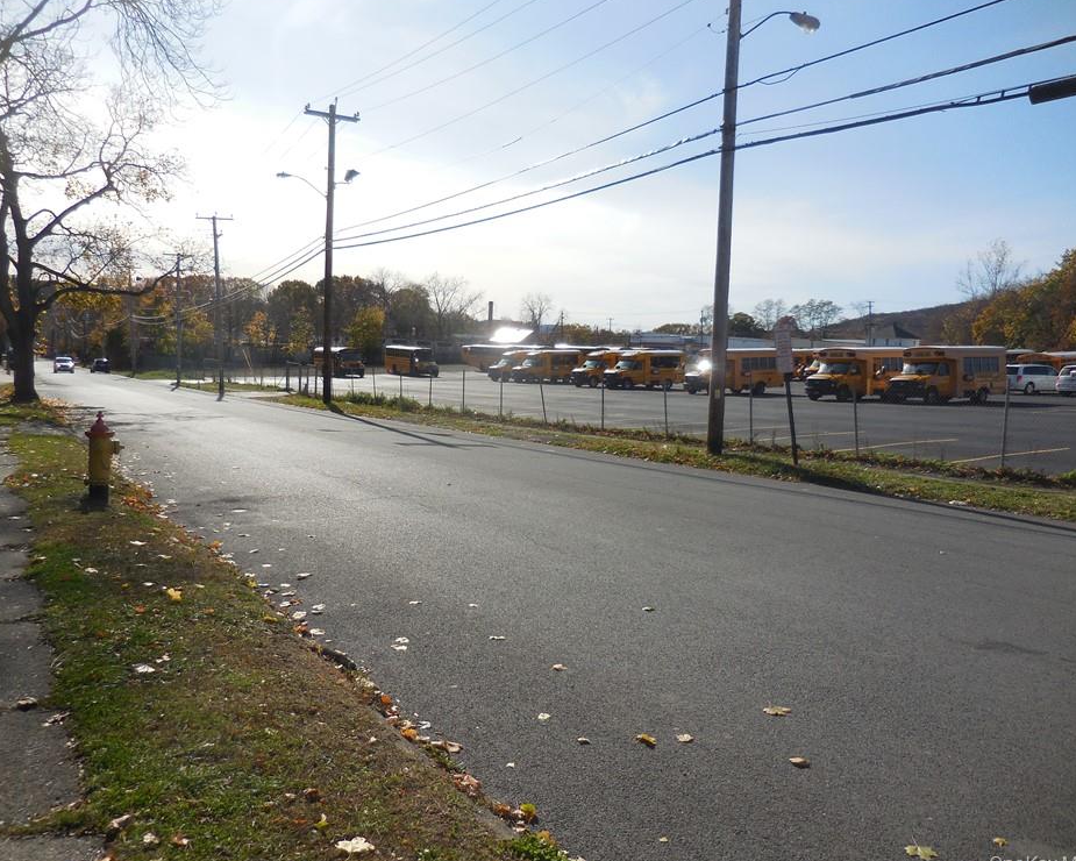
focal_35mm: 27
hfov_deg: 64.0
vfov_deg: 53.2
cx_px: 512
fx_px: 860
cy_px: 432
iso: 125
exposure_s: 1/640
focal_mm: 4.5
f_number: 6.6
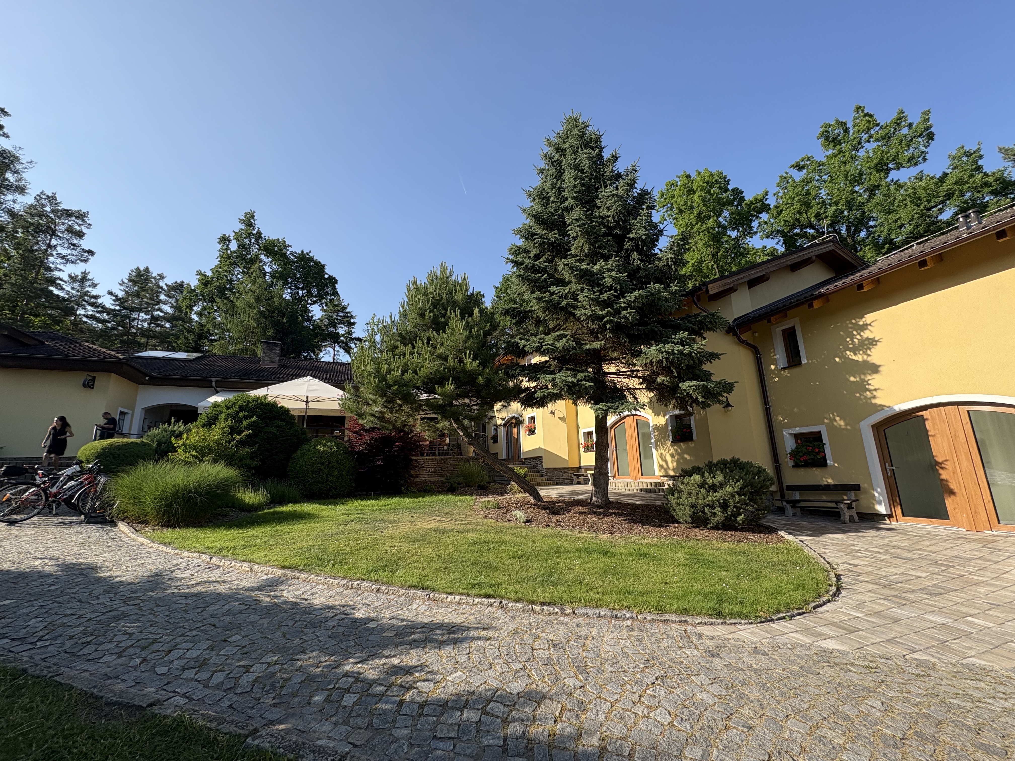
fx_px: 411
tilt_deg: +12.6
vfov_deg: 85.7
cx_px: 508
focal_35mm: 14
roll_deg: +2.4
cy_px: 380
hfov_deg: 102.1
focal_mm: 2.22
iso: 64
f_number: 2.2
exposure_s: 1/858
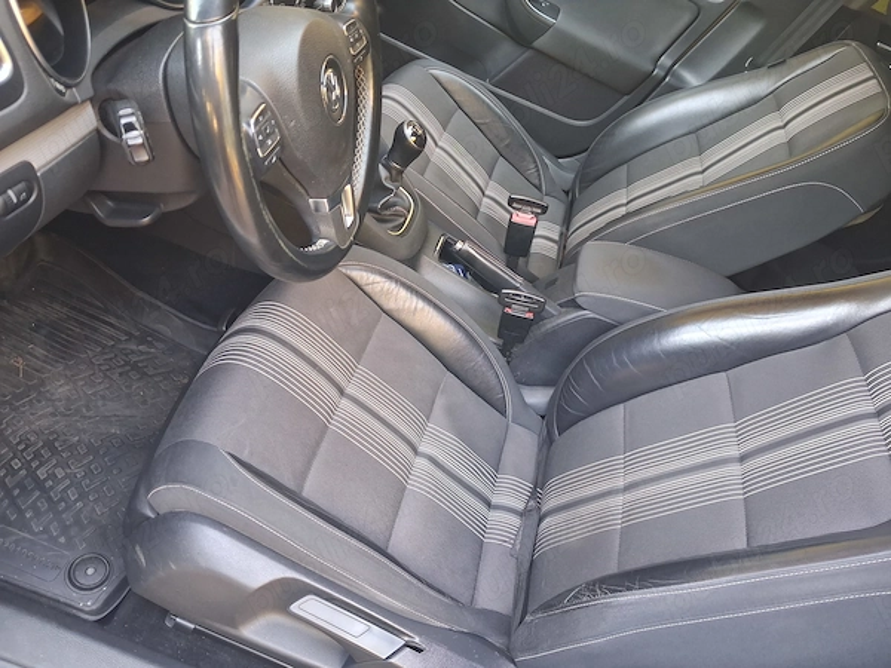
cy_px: 334
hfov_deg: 65.3
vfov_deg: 51.4
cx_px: 446
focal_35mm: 27
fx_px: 695
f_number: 1.8
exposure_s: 1/33
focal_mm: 4
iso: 500
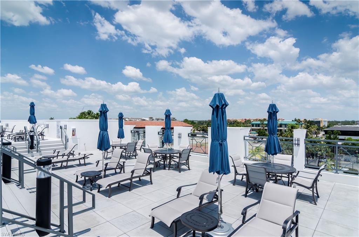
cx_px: 180
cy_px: 118
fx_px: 194
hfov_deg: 85.6
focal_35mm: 20
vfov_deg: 62.9
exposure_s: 1/800
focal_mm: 13
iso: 200
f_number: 9
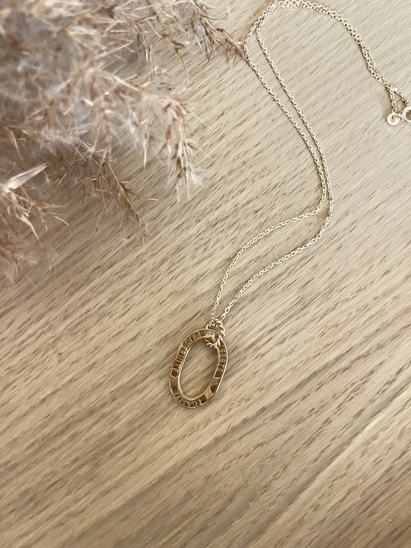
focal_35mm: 25
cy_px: 274
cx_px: 206
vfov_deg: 69.4
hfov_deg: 54.9
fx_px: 396
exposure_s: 1/22
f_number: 1.6
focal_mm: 5.1
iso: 1000
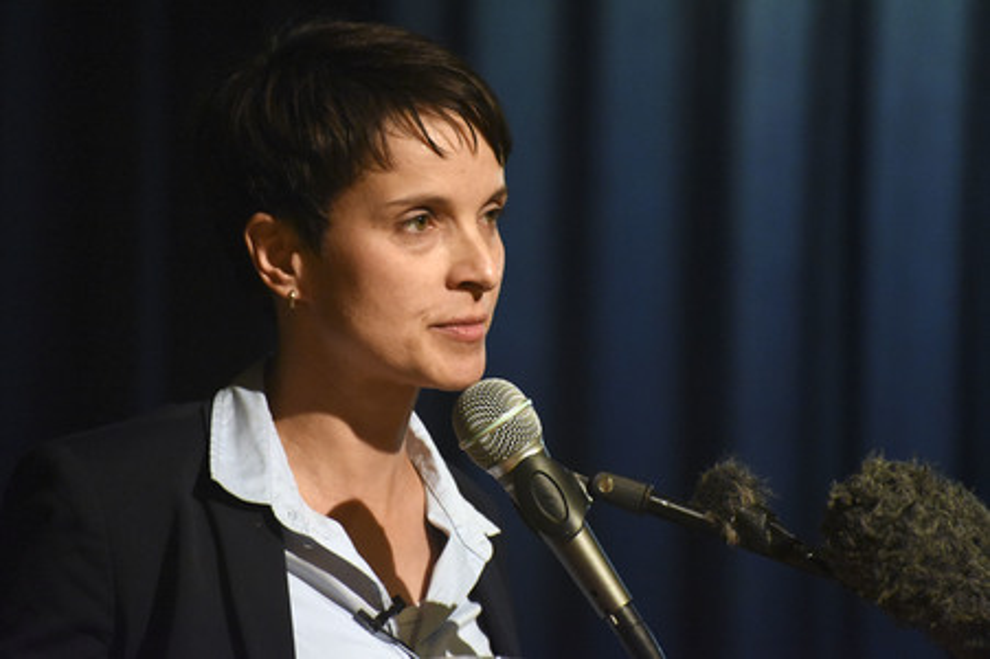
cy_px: 330
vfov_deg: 4.6
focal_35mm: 300
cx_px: 495
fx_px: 8244
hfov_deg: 6.9
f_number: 5.6
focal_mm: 300
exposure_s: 1/250
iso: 12800
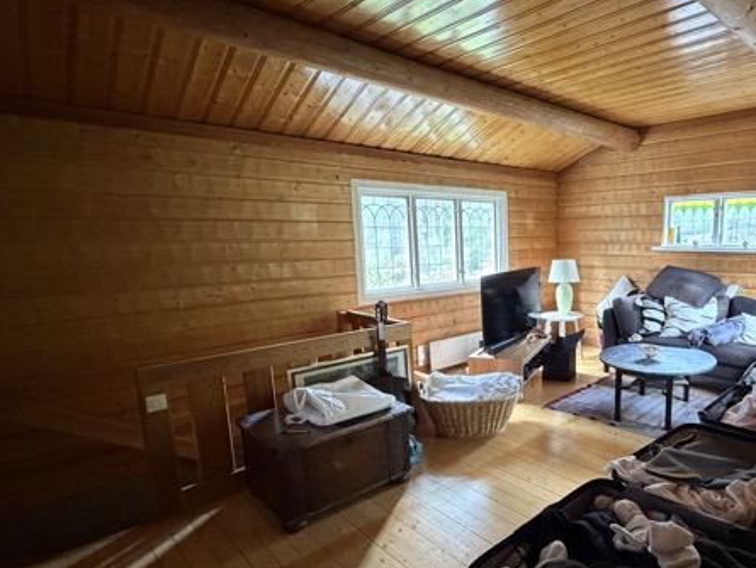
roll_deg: +1.7
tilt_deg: -8.3
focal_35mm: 22
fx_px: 481
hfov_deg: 72.8
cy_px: 312
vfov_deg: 61.0
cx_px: 535
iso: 1250
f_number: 2.2
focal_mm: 2.22
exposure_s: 1/60
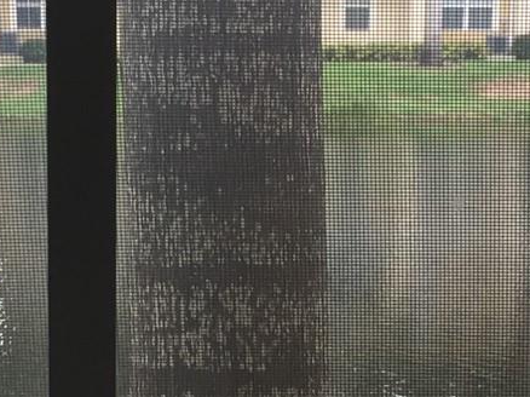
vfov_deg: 13.8
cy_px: 395
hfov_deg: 18.4
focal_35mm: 106
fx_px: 1622
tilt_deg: -14.1
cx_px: 138
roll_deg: -1.0
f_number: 2.2
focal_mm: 4.15
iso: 32
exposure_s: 1/158
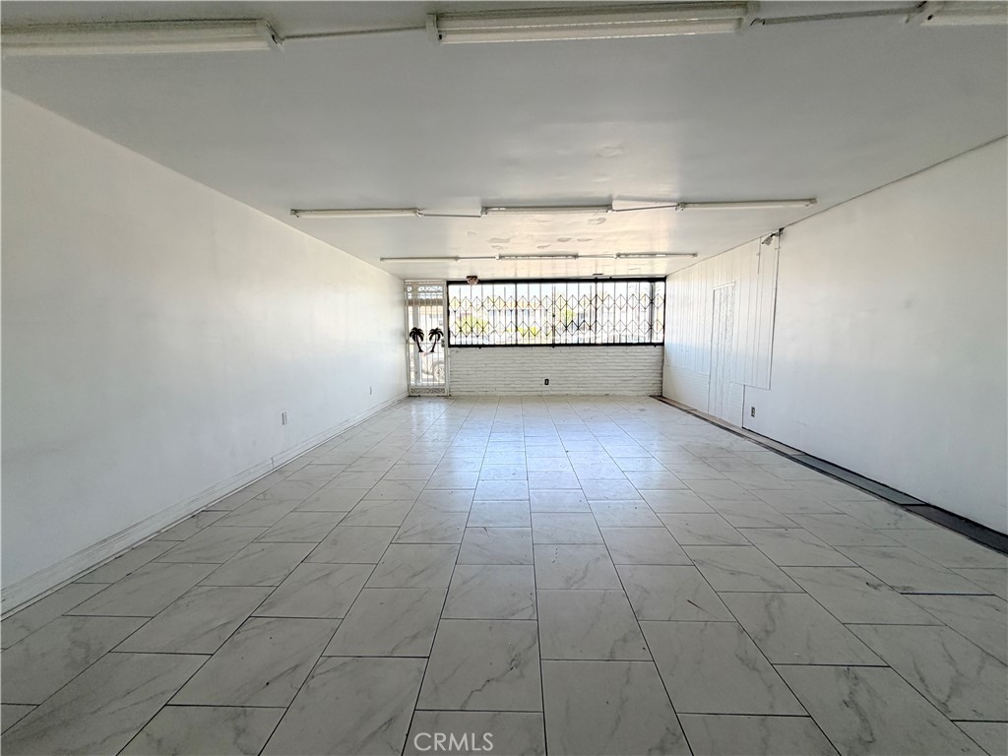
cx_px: 504
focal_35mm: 14
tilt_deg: +0.0
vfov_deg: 85.7
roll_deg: -1.1
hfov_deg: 102.1
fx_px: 408
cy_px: 378
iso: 80
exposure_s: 1/121
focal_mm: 2.22
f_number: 2.2
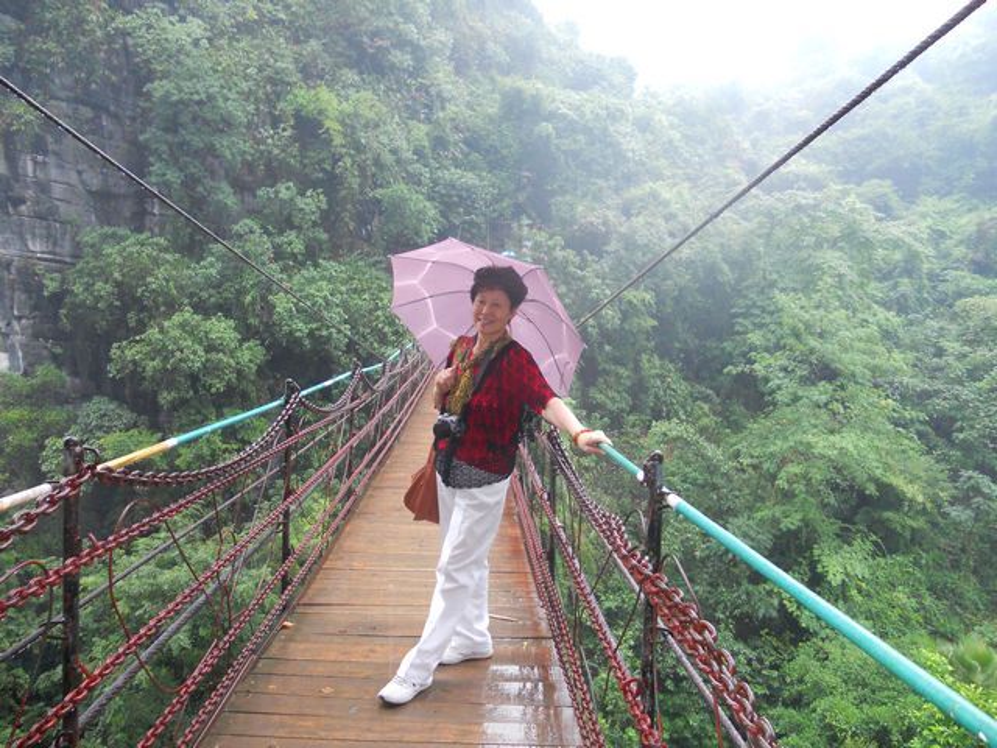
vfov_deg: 51.4
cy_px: 374
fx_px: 778
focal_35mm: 27
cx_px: 498
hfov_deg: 65.3
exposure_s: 1/30
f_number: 3.2
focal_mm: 4.9
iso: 250
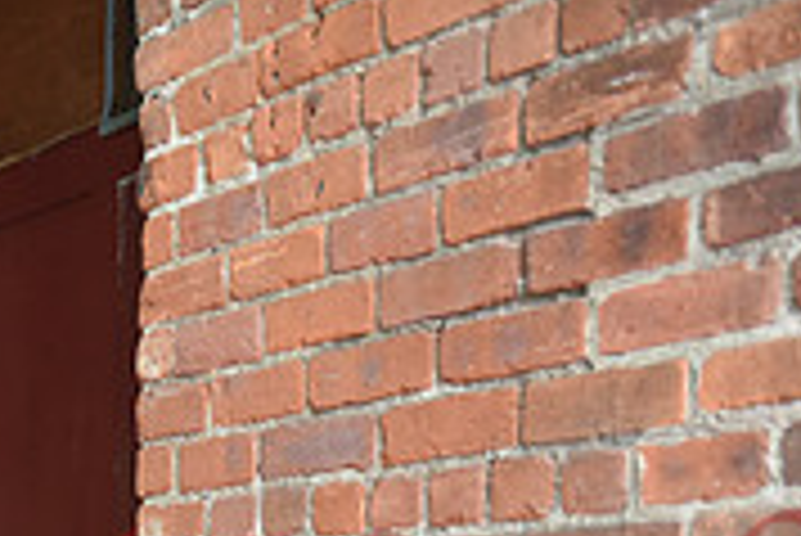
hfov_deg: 18.4
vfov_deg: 12.8
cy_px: 673
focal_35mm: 104
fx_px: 2316
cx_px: -207
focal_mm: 32
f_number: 3.5
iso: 1250
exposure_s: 1/125
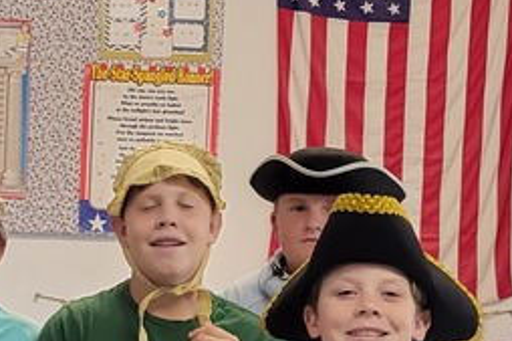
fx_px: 1549
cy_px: 313
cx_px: 16
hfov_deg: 18.3
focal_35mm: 109
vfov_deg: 12.4
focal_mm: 5.4
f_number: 1.8
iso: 250
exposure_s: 1/120
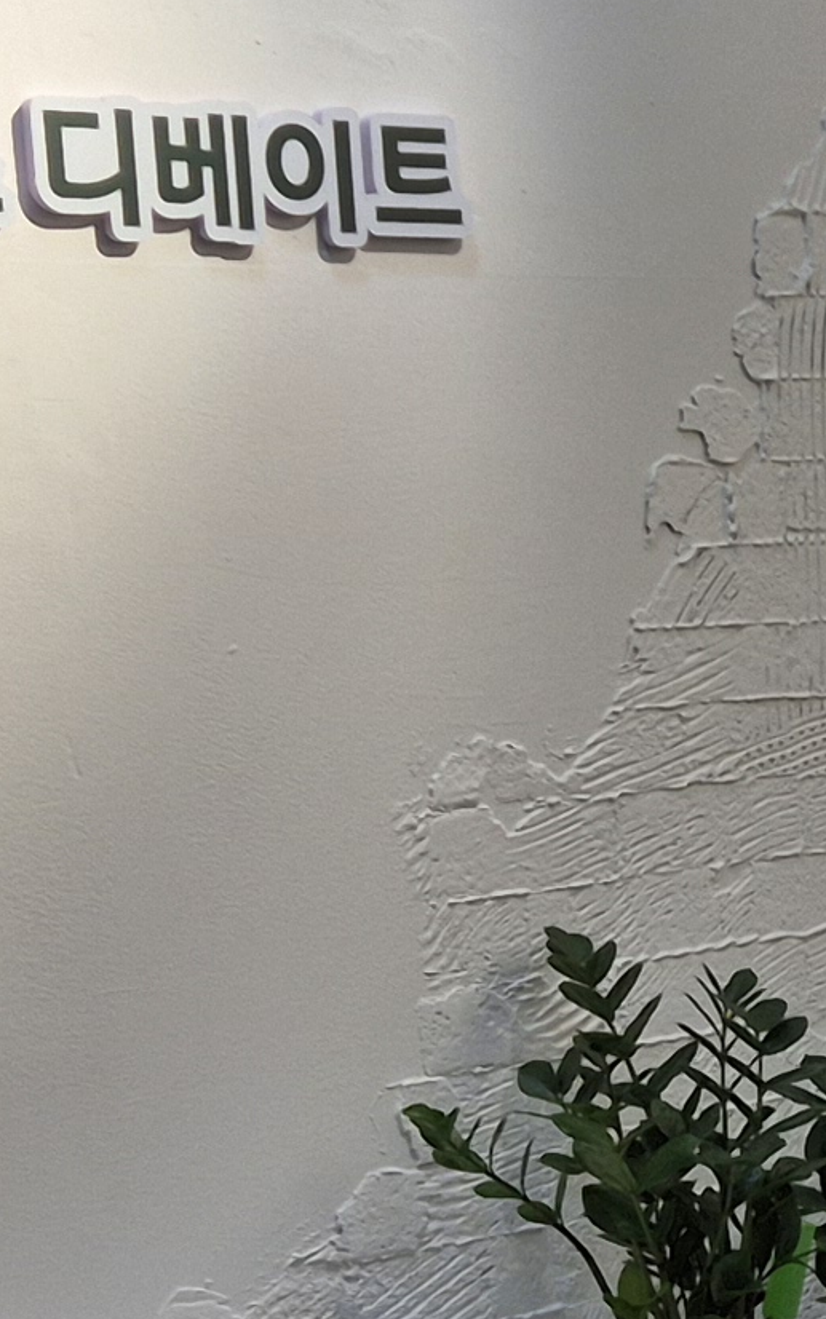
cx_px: 1083
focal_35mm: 118
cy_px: 1143
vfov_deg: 17.4
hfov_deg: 10.8
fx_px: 4246
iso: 25
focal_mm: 5.4
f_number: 1.8
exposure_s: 1/181
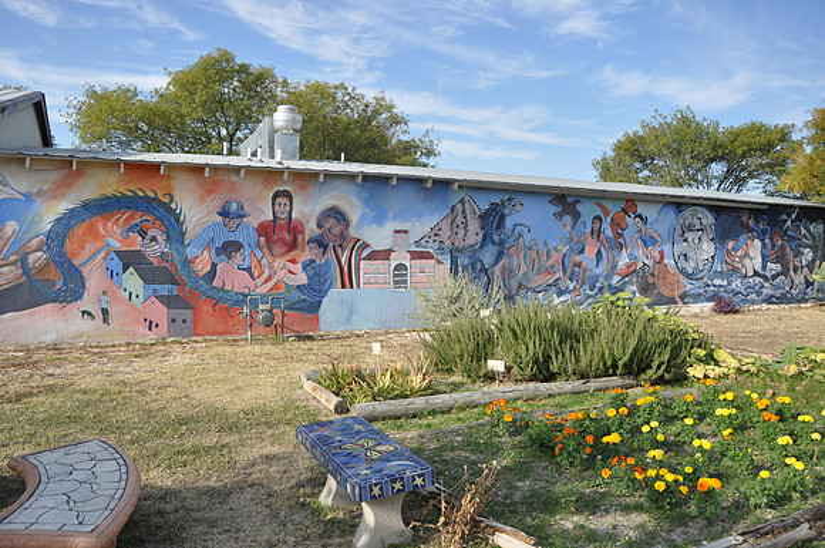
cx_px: 412
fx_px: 618
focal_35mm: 27
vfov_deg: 47.8
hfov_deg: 67.5
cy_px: 274
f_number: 6.3
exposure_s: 1/160
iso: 200
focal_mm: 18
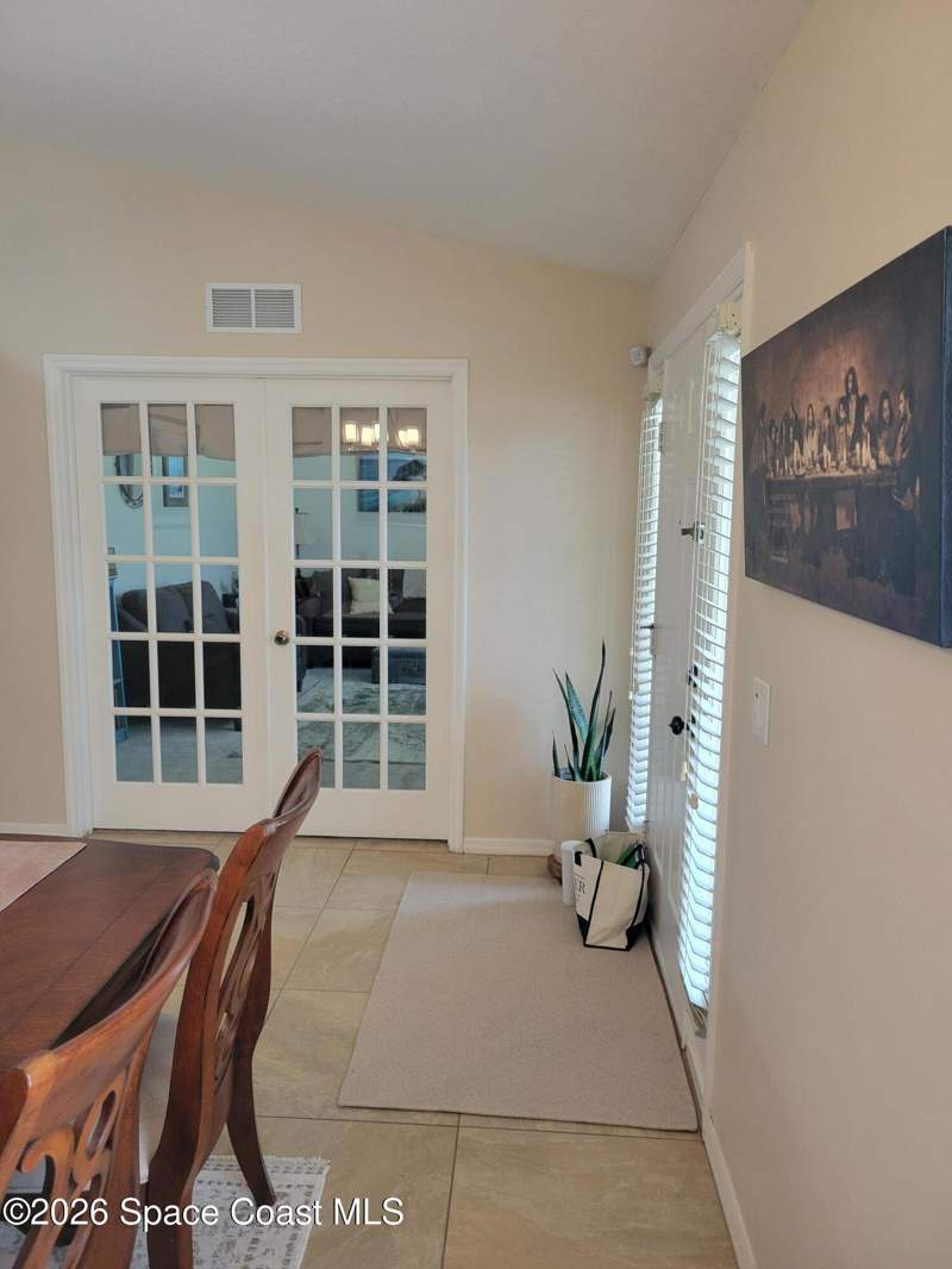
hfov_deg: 53.1
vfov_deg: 67.3
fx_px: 953
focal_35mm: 26
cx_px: 476
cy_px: 634
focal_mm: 5.4
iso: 200
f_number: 1.8
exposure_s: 1/60
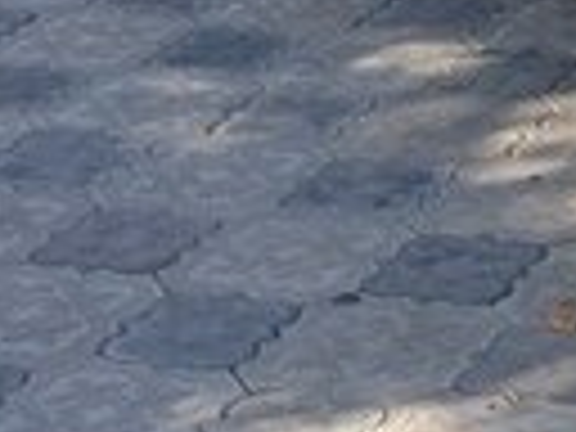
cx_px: 1462
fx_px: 2995
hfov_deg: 9.5
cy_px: -205
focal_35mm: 180
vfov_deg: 8.1
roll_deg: -2.0
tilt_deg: -18.2
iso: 50
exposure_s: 1/253
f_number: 2.4
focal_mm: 4.28
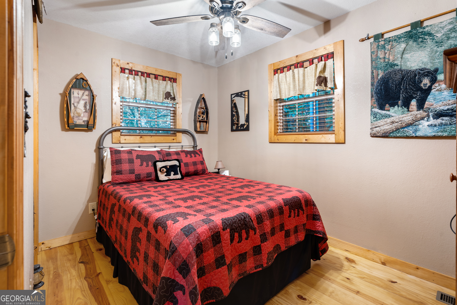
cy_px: 152
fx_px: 203
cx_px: 228
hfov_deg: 96.7
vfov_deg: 73.8
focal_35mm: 16
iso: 200
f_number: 8
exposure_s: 10
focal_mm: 16
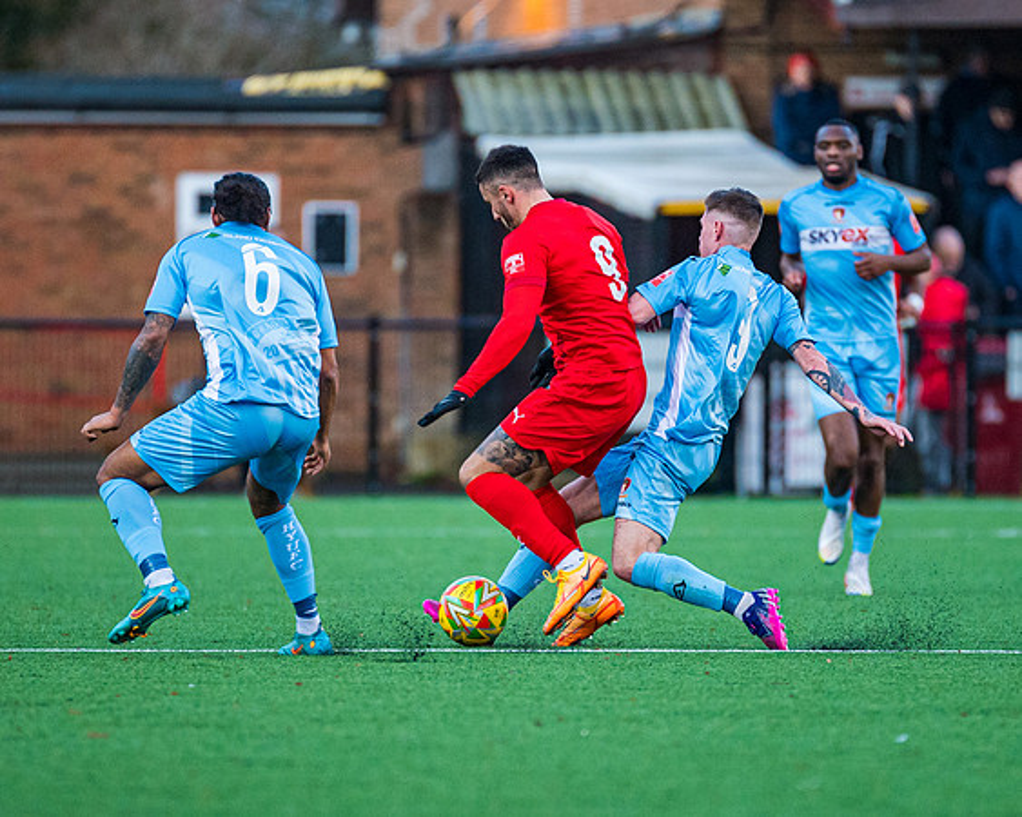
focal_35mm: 594
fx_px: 17965
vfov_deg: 2.6
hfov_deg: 3.3
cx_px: 570
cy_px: 442
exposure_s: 1/1600
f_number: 2.8
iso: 2000
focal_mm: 300
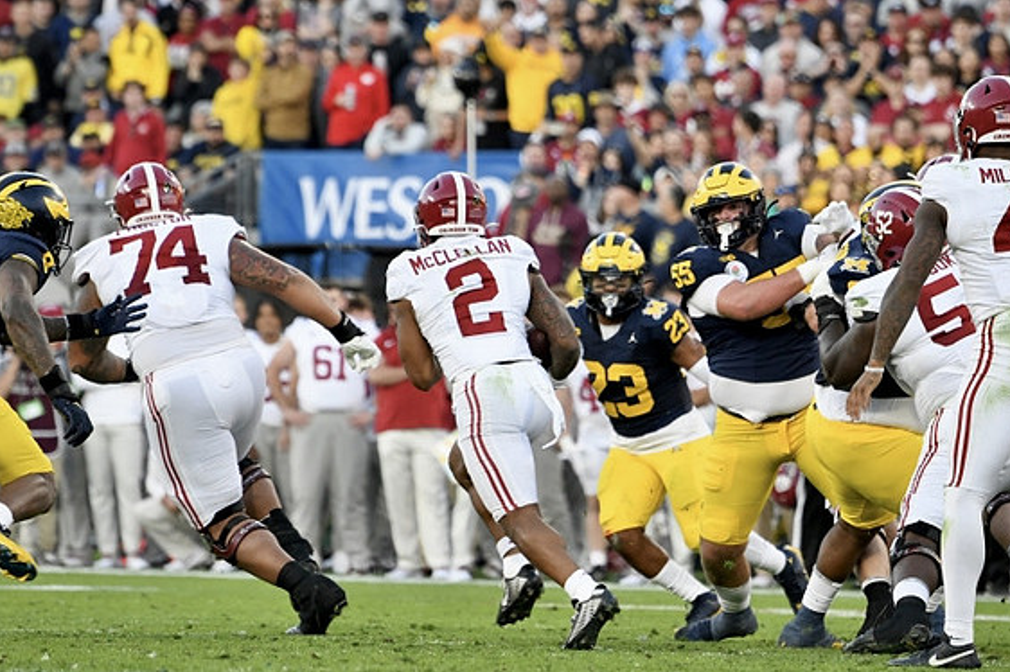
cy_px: 345
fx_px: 14748
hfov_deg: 3.9
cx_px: 505
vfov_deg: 2.6
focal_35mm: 526
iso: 2000
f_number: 5.6
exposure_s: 1/1000
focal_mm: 340
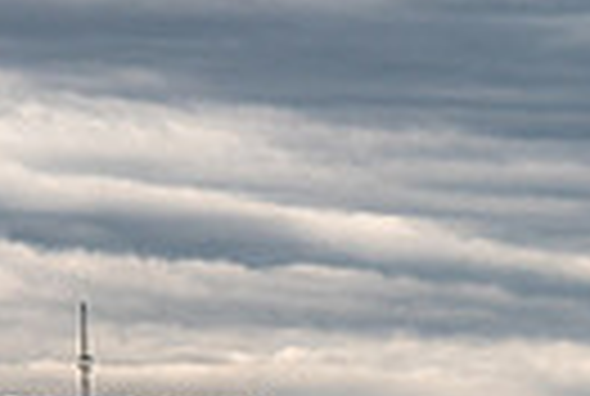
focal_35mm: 555
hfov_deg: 3.7
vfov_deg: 2.5
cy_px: 785
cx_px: 608
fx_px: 9117
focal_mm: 125
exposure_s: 1/250
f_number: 10
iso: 250
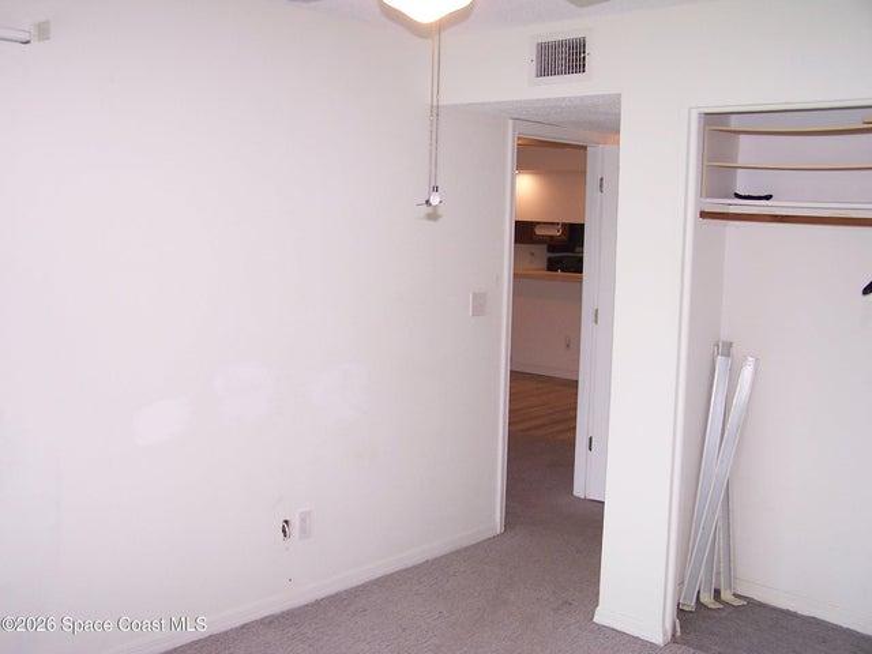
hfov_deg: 49.0
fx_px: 957
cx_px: 436
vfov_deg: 37.7
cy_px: 327
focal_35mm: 38
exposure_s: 1/60
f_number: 2.8
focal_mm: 6.3
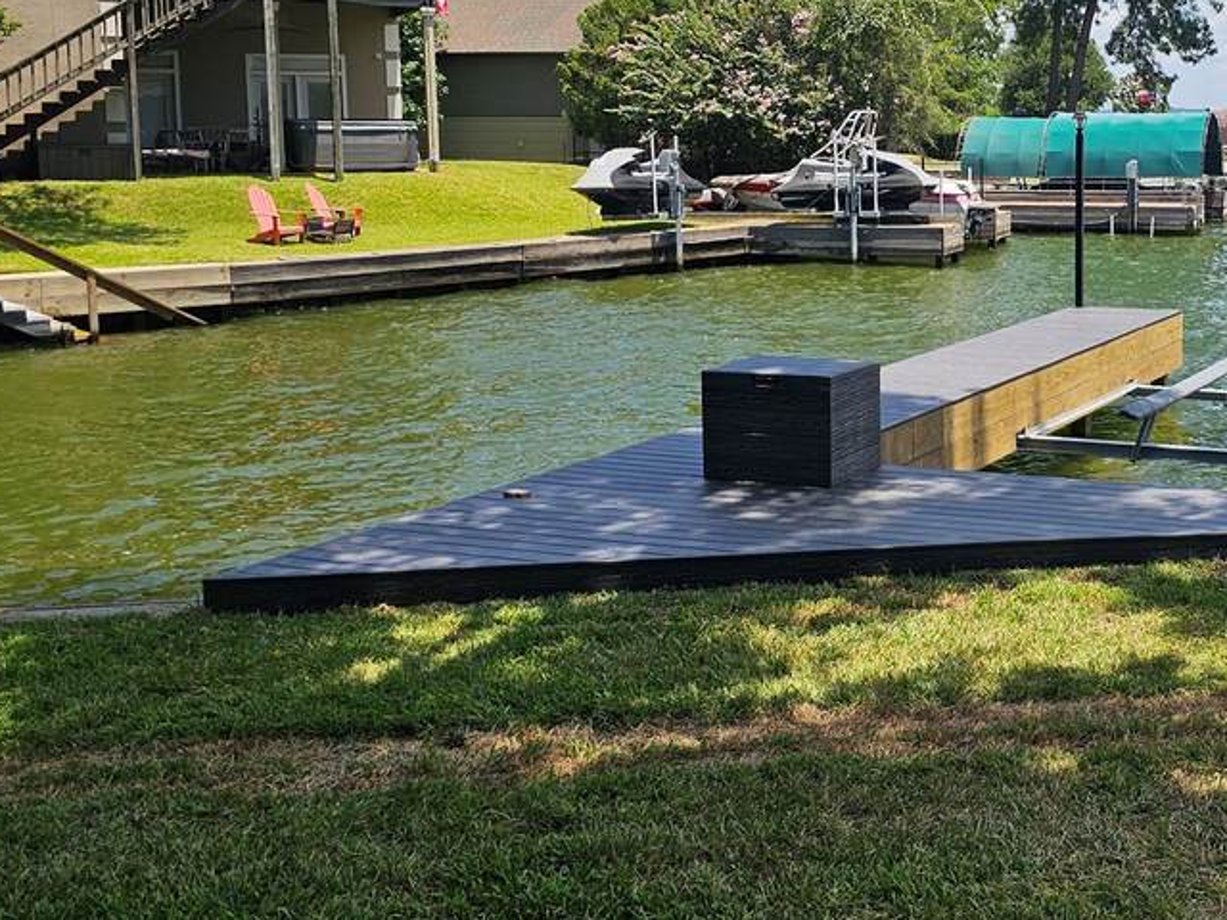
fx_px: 1631
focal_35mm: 46
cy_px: 299
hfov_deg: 38.7
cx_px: 1077
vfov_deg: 31.2
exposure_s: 1/746
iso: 10
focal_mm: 6.3
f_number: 1.7
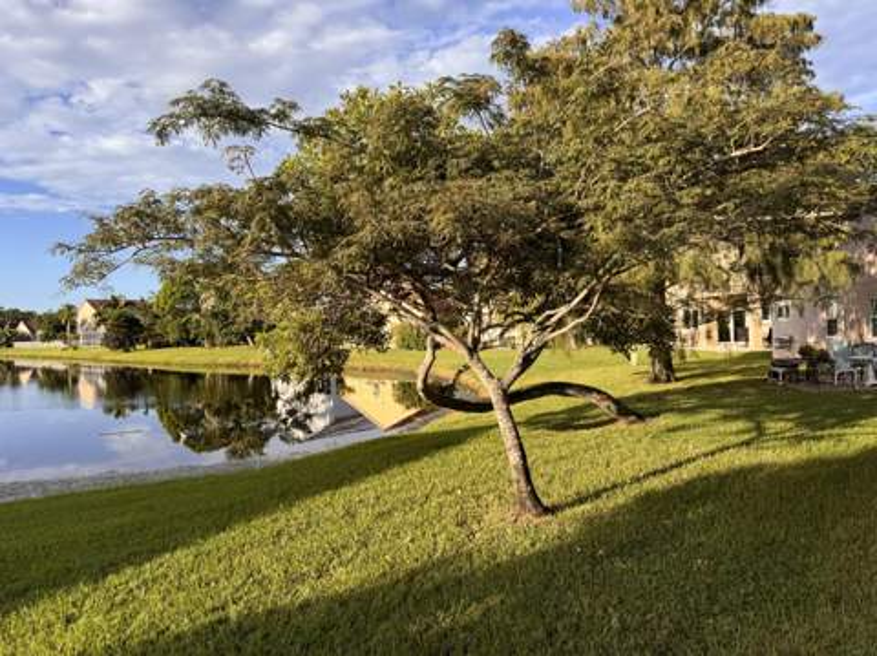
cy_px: 328
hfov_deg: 71.7
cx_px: 438
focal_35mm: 24
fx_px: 607
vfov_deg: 56.7
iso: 80
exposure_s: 1/1923
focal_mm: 6.76
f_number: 1.78
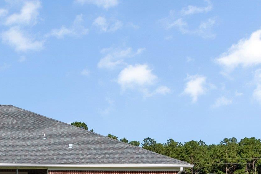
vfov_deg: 14.9
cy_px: 196
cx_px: -28
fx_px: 645
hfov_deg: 21.6
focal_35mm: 89
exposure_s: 1/900
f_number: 8
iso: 250
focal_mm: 24
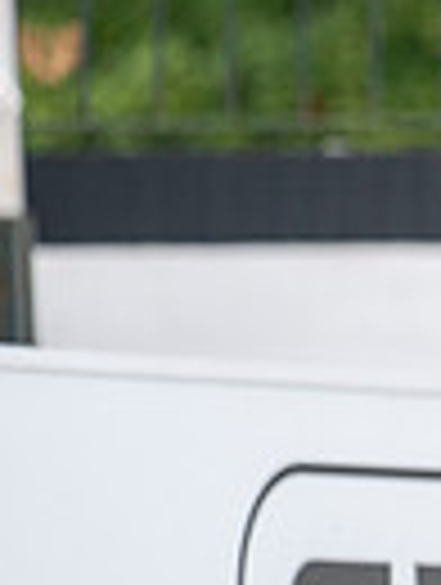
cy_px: 313
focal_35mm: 1283
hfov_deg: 1.2
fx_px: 21722
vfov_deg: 1.5
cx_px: 1269
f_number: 5
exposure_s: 1/1600
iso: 400
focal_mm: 300
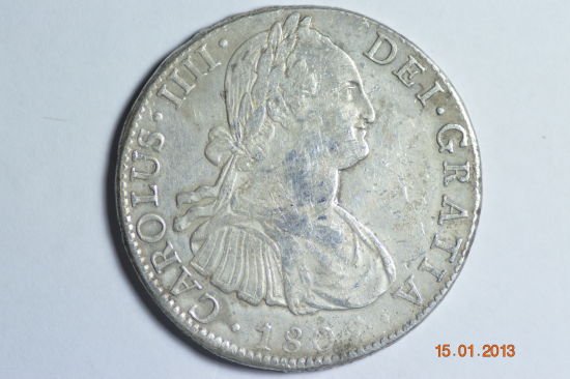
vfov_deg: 10.1
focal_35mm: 135
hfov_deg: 15.2
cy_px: 190
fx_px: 2136
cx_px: 285
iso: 400
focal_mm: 90
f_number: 5.6
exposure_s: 1/200
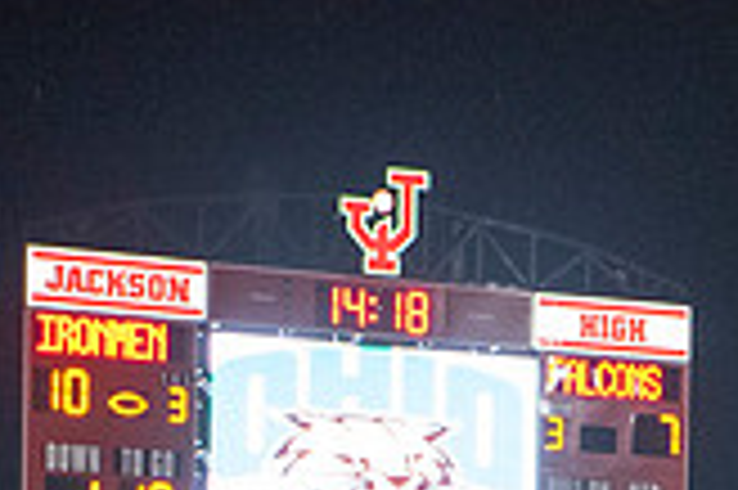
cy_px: 861
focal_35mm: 248
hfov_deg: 8.3
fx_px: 5079
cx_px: 792
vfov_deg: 5.4
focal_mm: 70
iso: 5000
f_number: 5.6
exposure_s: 1/200
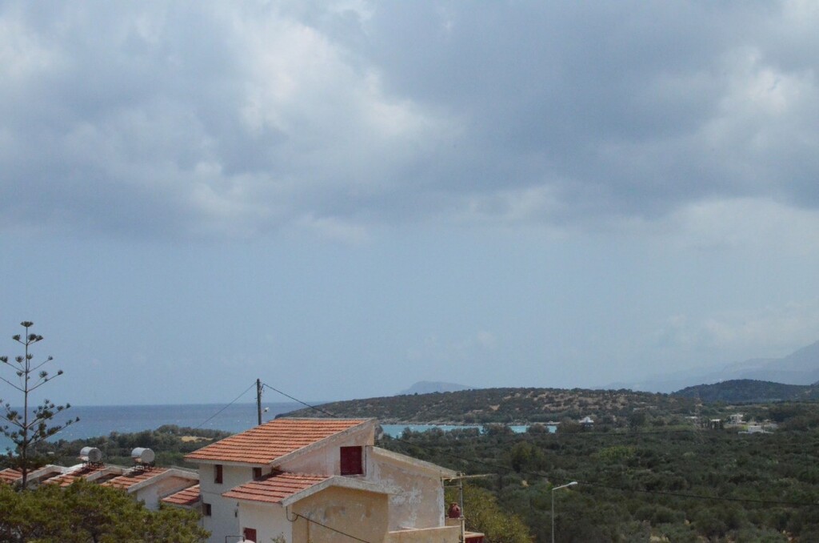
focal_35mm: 52
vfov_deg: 25.6
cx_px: 410
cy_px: 272
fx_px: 1192
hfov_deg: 37.9
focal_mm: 35
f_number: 22
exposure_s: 1/4000
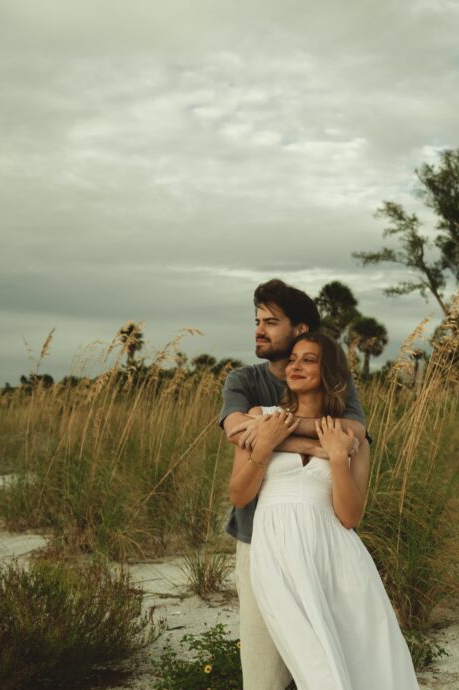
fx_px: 953
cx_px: 300
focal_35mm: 50
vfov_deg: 39.4
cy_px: 448
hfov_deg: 27.0
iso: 500
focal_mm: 33.5
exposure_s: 1/640
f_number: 4
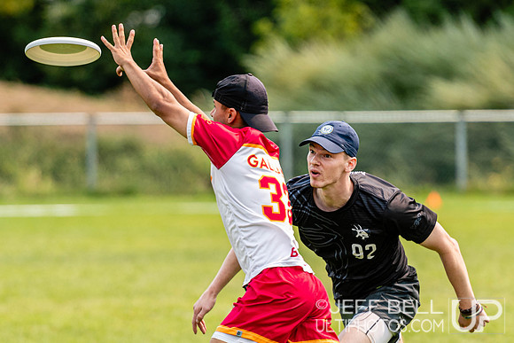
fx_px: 6853
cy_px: 162
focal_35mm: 480
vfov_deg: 2.9
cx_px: 260
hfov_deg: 4.3
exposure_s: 1/1250
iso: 140
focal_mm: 200
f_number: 3.2
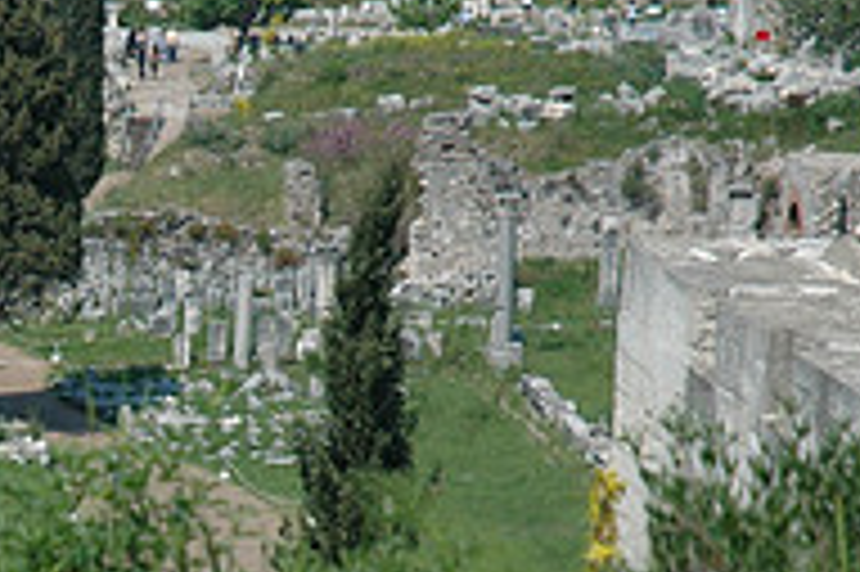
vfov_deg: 4.3
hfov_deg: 6.4
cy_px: 507
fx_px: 7614
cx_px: -113
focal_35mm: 319
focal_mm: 70
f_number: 4.5
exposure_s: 1/1250
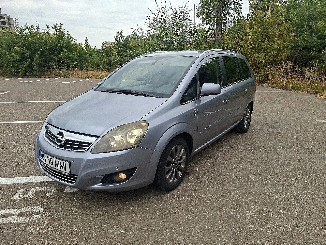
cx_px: 163
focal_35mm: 23
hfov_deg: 73.9
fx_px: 217
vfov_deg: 58.9
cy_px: 122
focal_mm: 5.54
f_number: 1.8
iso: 50
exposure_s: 1/833
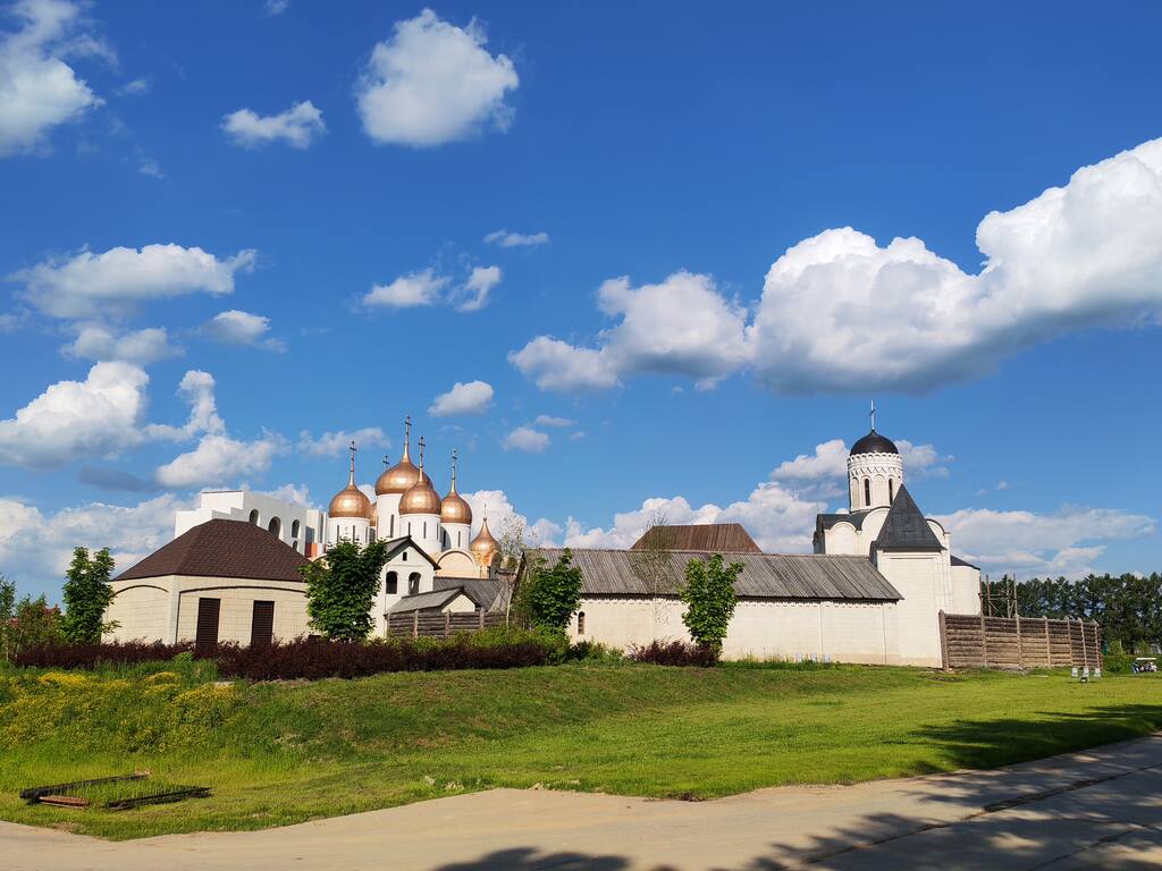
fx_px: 1208
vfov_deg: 39.7
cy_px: 436
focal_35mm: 36
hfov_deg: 51.4
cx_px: 581
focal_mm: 6.12
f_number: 1.9
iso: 50
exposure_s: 1/1100
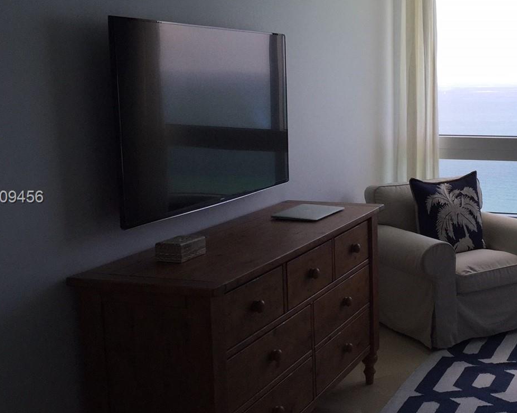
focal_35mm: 49
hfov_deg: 36.9
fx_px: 750
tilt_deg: -8.9
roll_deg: +0.6
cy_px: 198
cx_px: 406
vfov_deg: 30.8
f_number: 2.2
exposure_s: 1/208
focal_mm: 4.15
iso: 32
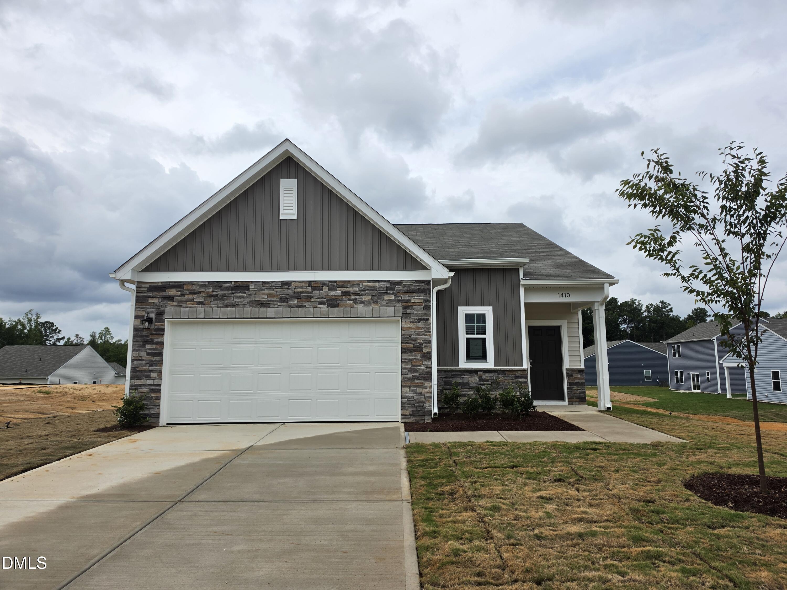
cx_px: 394
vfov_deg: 58.9
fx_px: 523
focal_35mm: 23
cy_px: 295
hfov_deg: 73.9
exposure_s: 1/7939
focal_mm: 6.5
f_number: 1.4
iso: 50
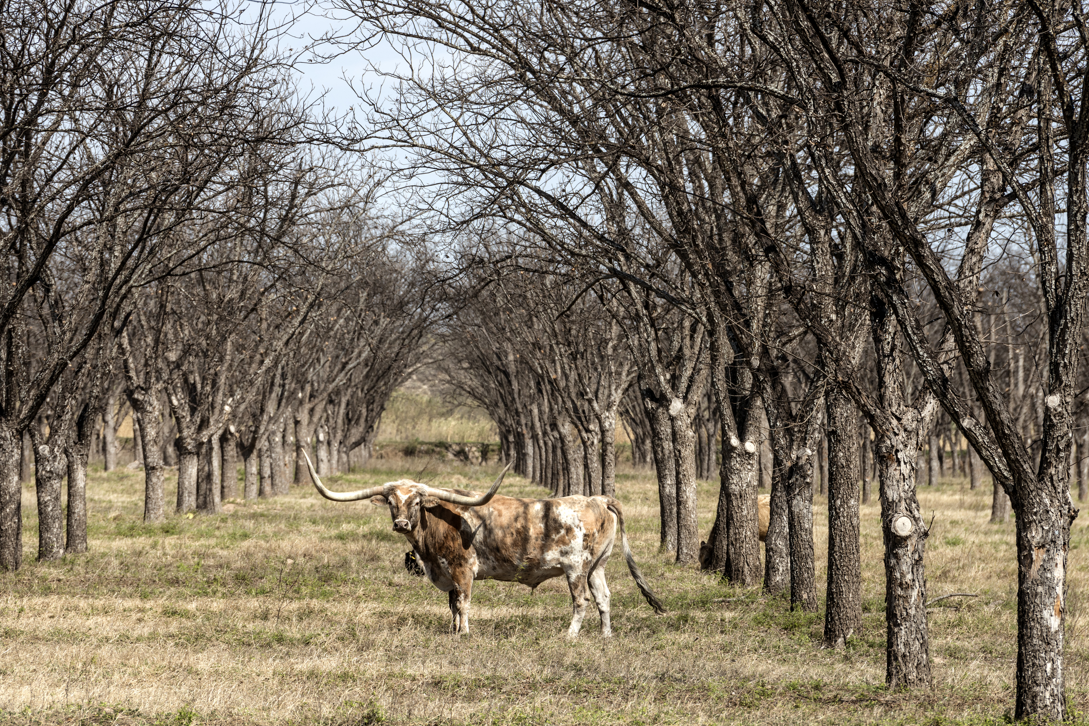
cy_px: 364
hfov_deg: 9.9
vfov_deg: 6.6
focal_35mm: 208
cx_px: 524
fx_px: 6291
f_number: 10
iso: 250
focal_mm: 200
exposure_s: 1/640
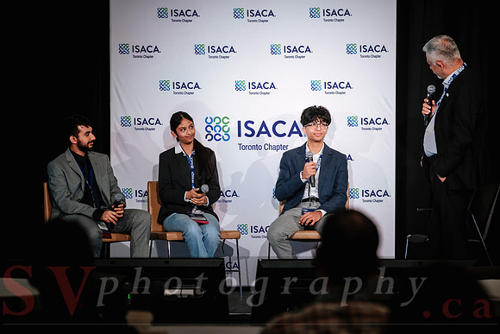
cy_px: 167
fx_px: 2306
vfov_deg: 8.3
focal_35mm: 166
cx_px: 250
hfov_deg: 12.4
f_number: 2.8
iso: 800
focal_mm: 110.6
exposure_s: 1/80
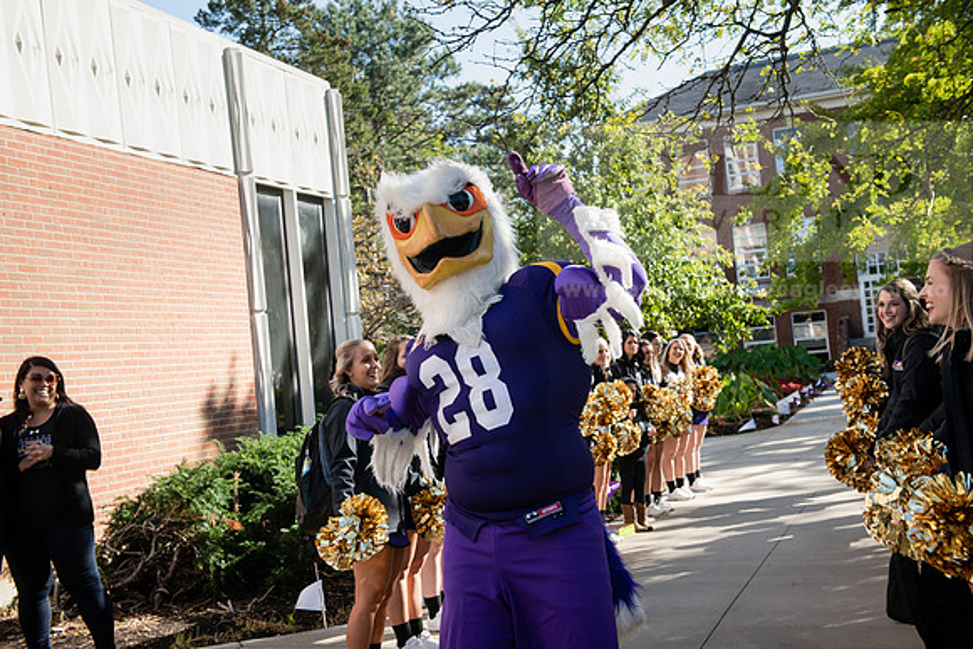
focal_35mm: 45
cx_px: 486
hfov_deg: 43.6
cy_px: 324
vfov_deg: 29.9
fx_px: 1216
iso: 400
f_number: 5.6
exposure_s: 1/640
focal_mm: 45
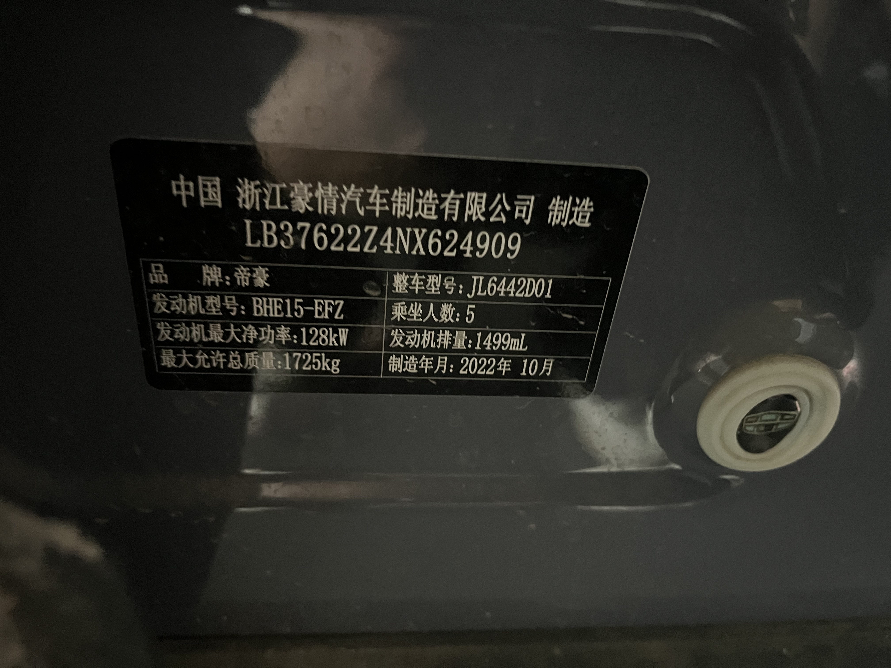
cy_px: 334
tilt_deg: -31.0
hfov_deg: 67.3
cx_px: 446
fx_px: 669
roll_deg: -4.8
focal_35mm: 26
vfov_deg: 53.1
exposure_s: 1/15
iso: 2000
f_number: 1.6
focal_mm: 5.1
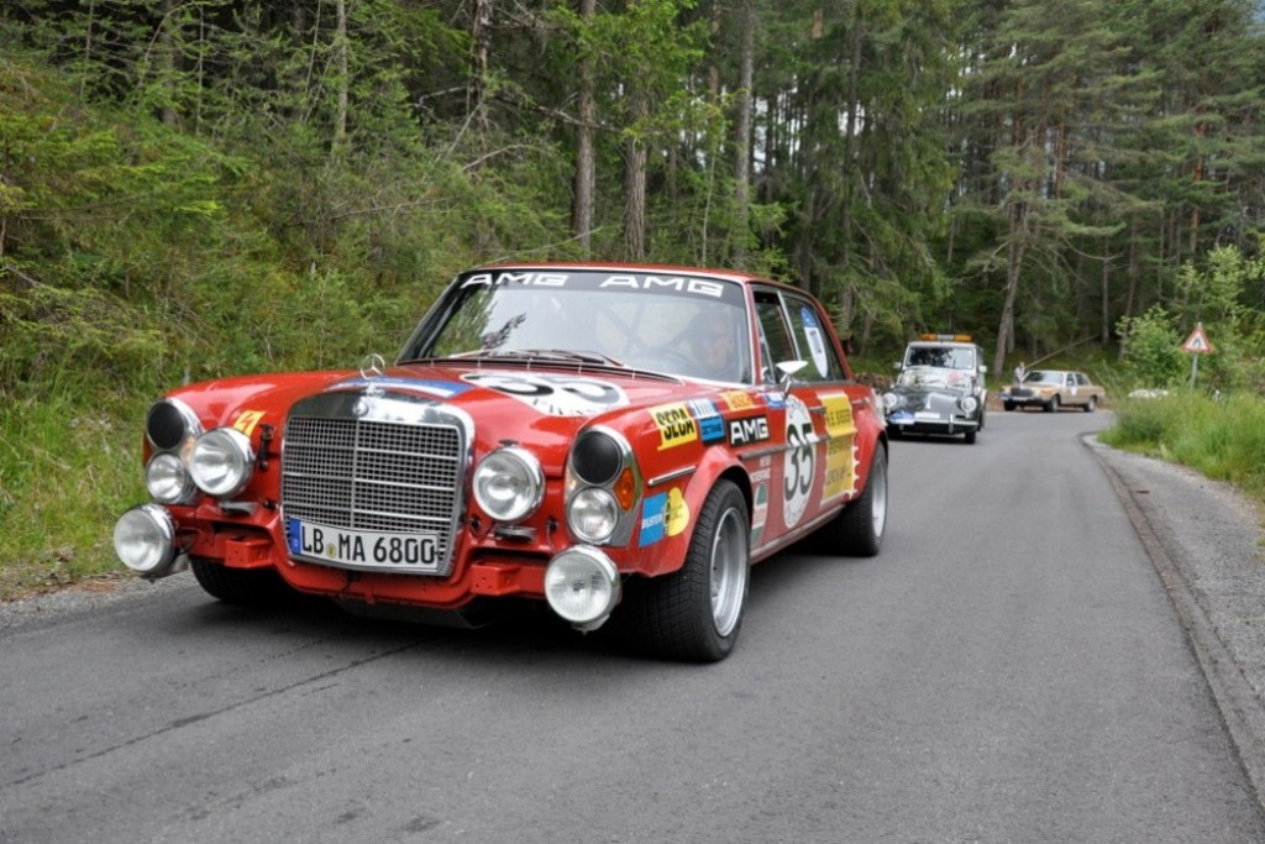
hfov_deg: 51.3
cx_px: 632
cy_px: 422
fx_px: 1318
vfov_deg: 35.5
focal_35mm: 38
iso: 400
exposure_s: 1/500
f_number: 5
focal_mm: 25
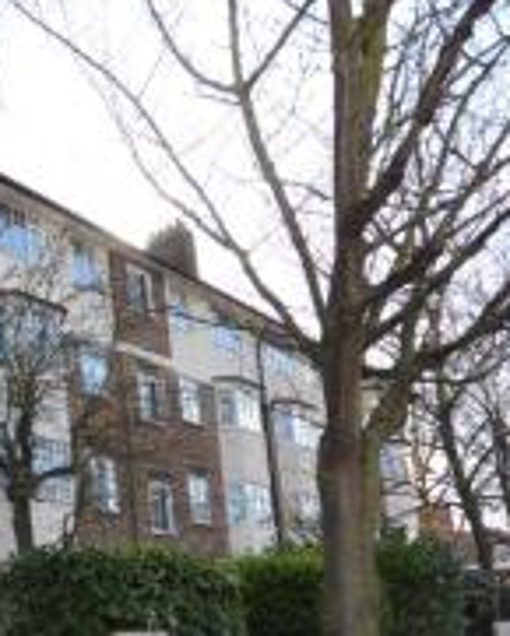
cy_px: 466
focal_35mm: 37
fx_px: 698
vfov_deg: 47.5
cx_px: -162
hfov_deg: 30.9
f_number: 5.6
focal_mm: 10
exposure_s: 1/125
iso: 100
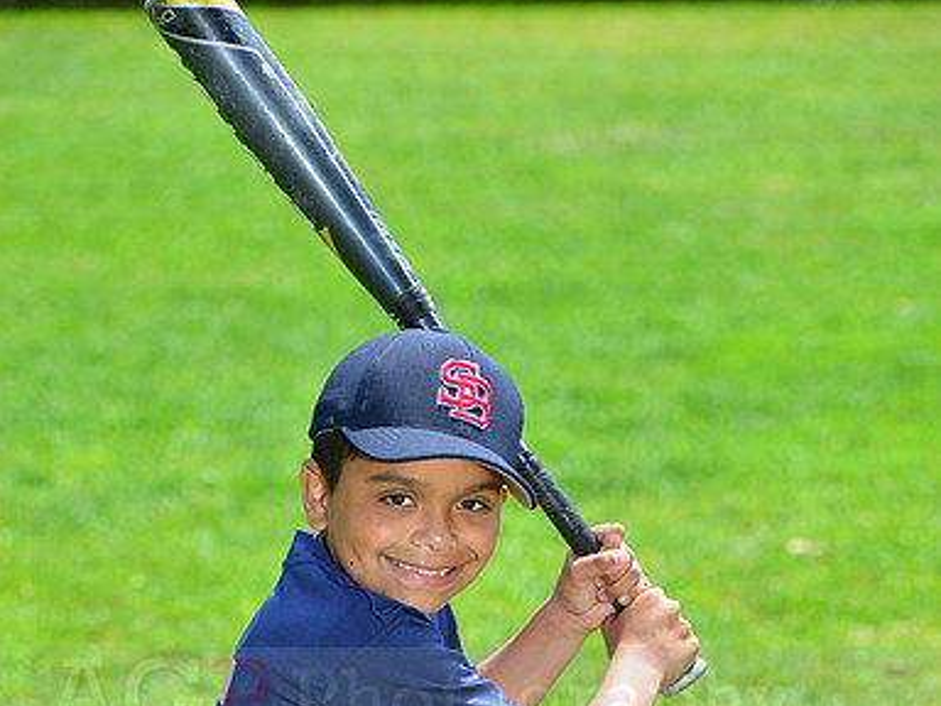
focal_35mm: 196
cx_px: 469
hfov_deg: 10.1
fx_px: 5328
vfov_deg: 7.5
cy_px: 681
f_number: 8
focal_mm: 135
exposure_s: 1/200
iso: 200
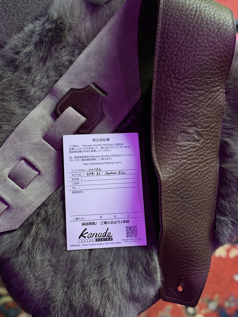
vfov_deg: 39.7
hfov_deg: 30.3
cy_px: 158
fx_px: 440
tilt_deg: -75.2
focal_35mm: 48
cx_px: 119
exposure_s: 1/40
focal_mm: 6.76
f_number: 1.78
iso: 320
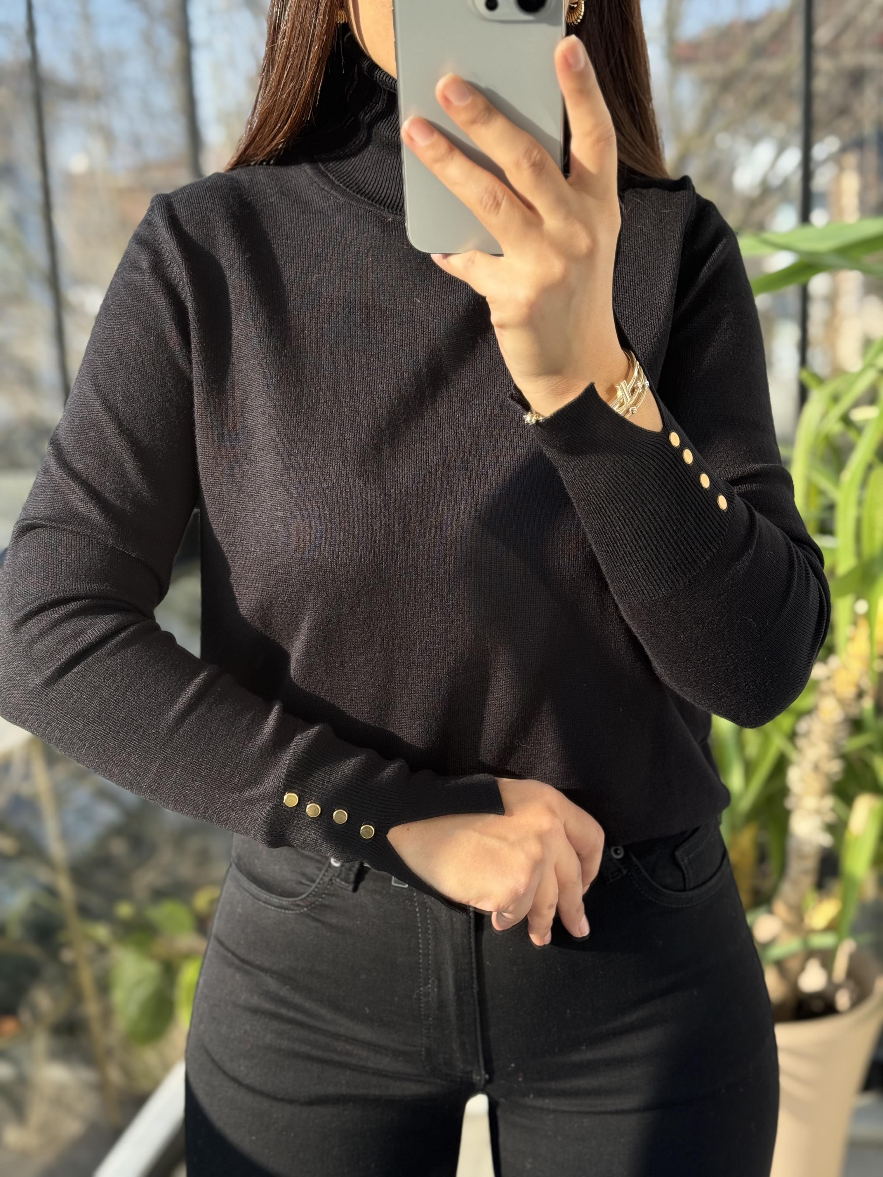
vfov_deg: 39.7
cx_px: 442
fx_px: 1633
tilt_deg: -26.8
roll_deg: +3.3
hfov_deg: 30.3
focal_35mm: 48
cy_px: 588
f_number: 1.78
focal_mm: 6.76
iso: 80
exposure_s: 1/172
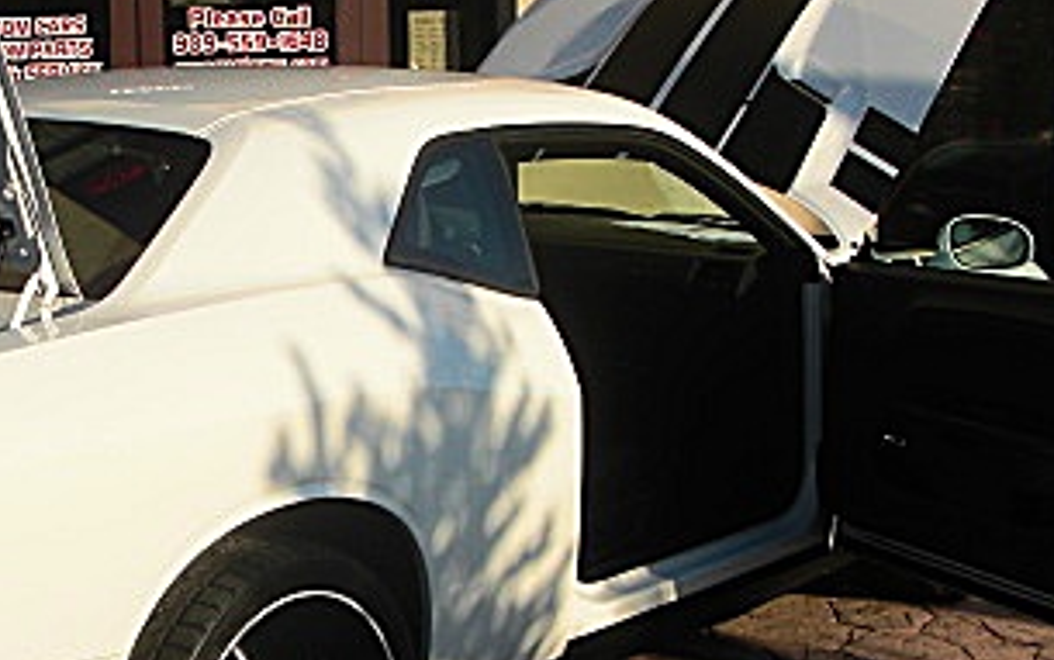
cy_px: 422
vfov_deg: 16.3
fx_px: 2299
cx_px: 242
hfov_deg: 25.5
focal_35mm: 80
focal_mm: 6.3
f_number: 7.9
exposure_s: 1/160
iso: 50
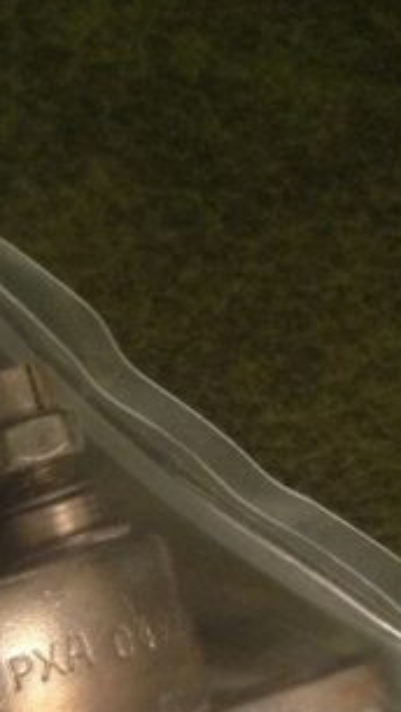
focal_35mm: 100
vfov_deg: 19.9
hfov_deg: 12.0
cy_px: 871
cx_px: 9
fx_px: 1887
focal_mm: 4.28
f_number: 2.4
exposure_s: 1/20
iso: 400
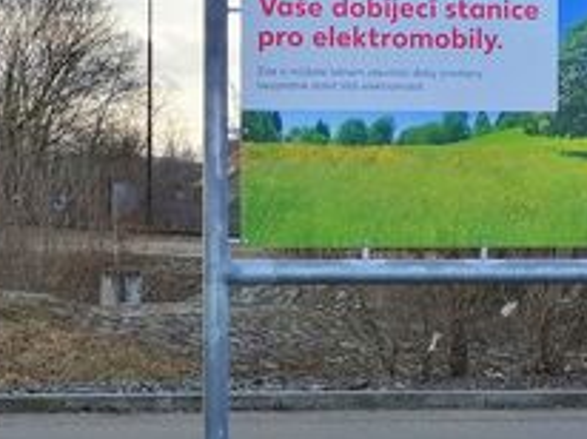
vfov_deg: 16.2
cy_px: 234
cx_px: 197
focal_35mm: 91
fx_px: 1541
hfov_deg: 21.5
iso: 50
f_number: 1.8
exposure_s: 1/1003
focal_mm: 5.3
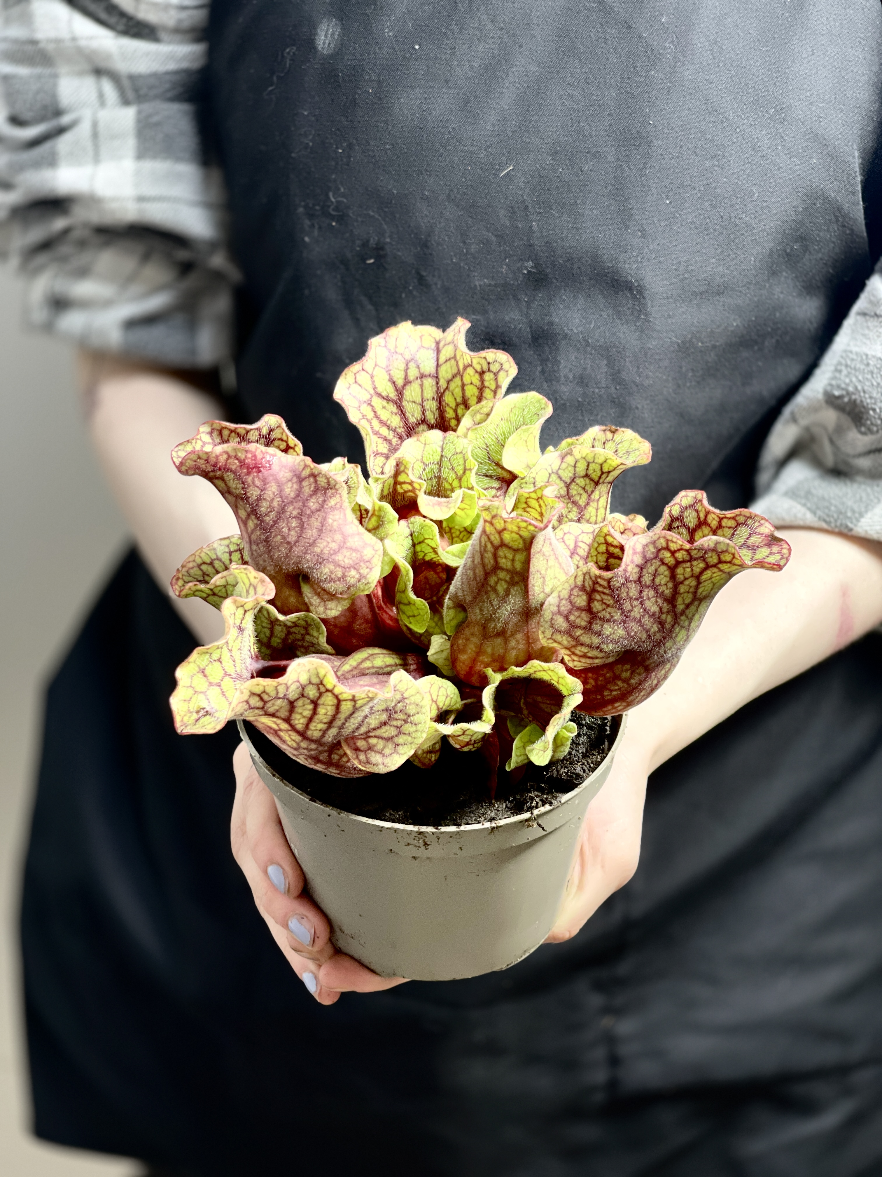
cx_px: 441
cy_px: 588
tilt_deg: -28.5
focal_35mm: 64
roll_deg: +1.0
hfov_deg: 22.9
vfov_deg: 30.3
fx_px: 2174
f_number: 2.2
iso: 125
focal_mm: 7.5
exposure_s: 1/33
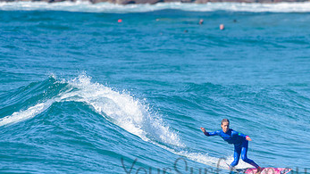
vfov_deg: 1.1
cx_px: 183
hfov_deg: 2.0
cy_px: 136
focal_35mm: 1074
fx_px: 8826
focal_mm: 500
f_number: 5.6
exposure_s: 1/2000
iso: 250
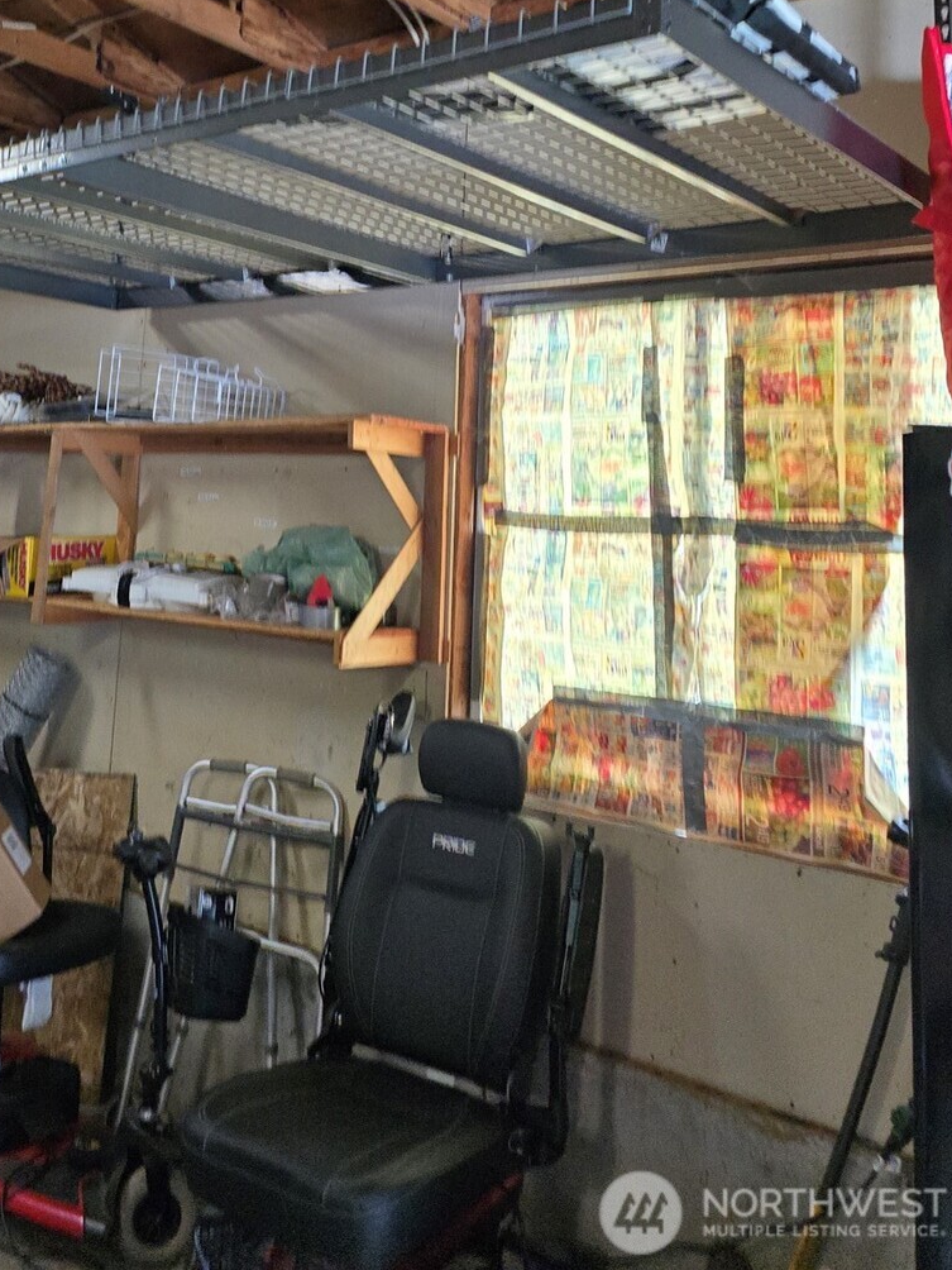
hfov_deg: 42.3
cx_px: 303
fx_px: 1210
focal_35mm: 33
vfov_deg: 53.5
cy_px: 361
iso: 800
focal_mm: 6.3
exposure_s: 1/120
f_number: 1.7
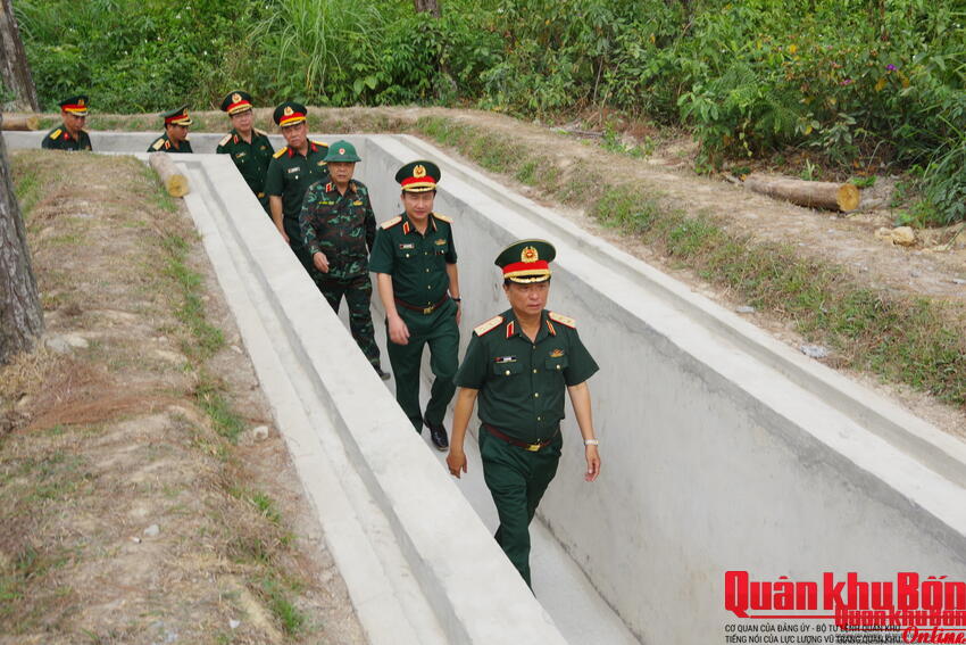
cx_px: 483
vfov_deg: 31.9
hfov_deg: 46.4
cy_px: 322
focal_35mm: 42
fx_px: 1127
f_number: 9
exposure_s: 1/125
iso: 200
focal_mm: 28
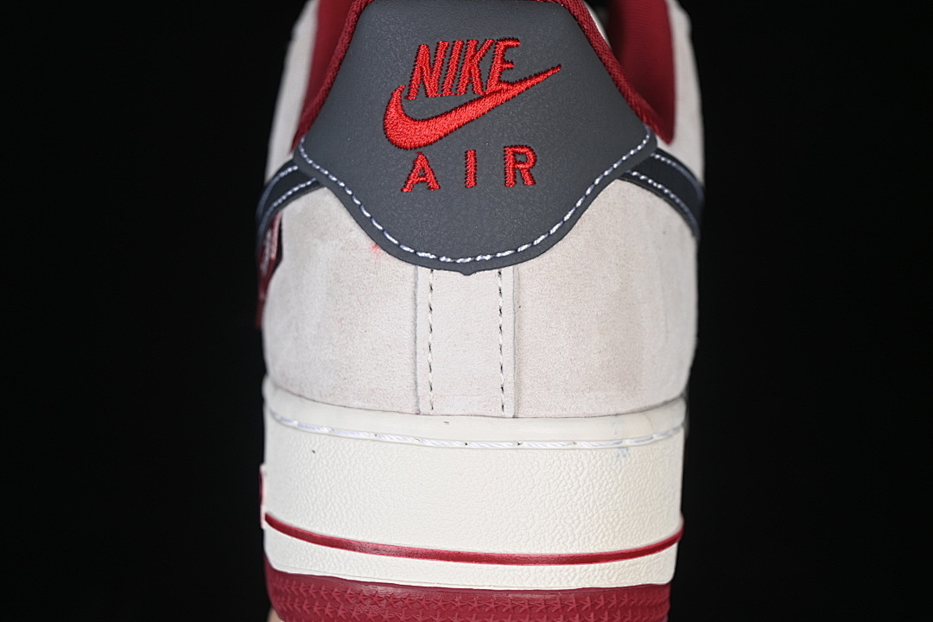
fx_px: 1944
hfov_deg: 27.0
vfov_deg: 18.2
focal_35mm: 75
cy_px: 311
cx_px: 466
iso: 160
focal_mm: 50
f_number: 7.1
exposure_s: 1/80
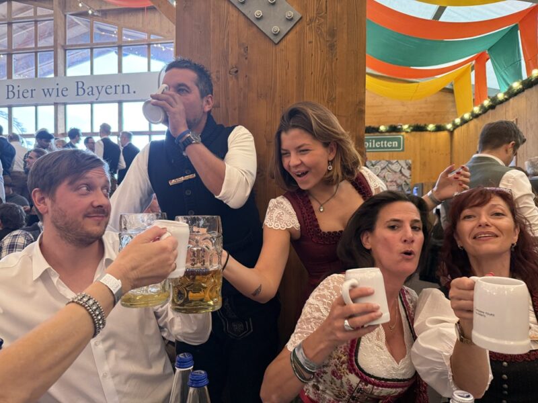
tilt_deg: +1.1
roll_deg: -0.7
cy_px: 202
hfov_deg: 71.6
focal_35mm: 24
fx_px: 373
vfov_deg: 56.8
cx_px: 269
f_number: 1.78
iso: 320
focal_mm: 6.76
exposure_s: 1/100
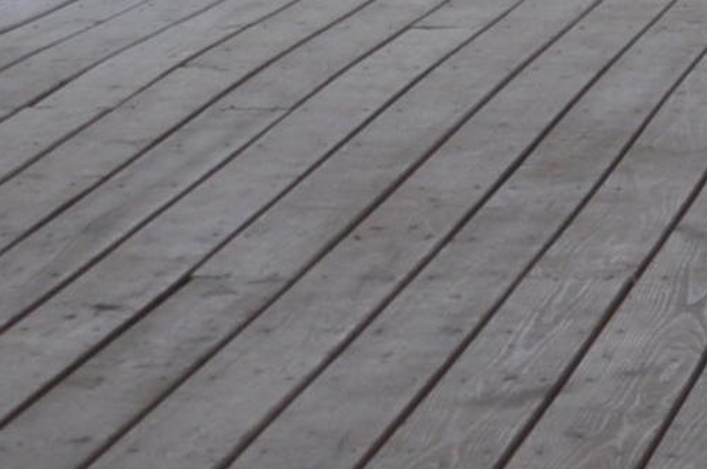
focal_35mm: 254
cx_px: 208
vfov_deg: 5.4
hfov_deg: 8.1
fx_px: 4980
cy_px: -108
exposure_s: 1/500
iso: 320
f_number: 3.5
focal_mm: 28
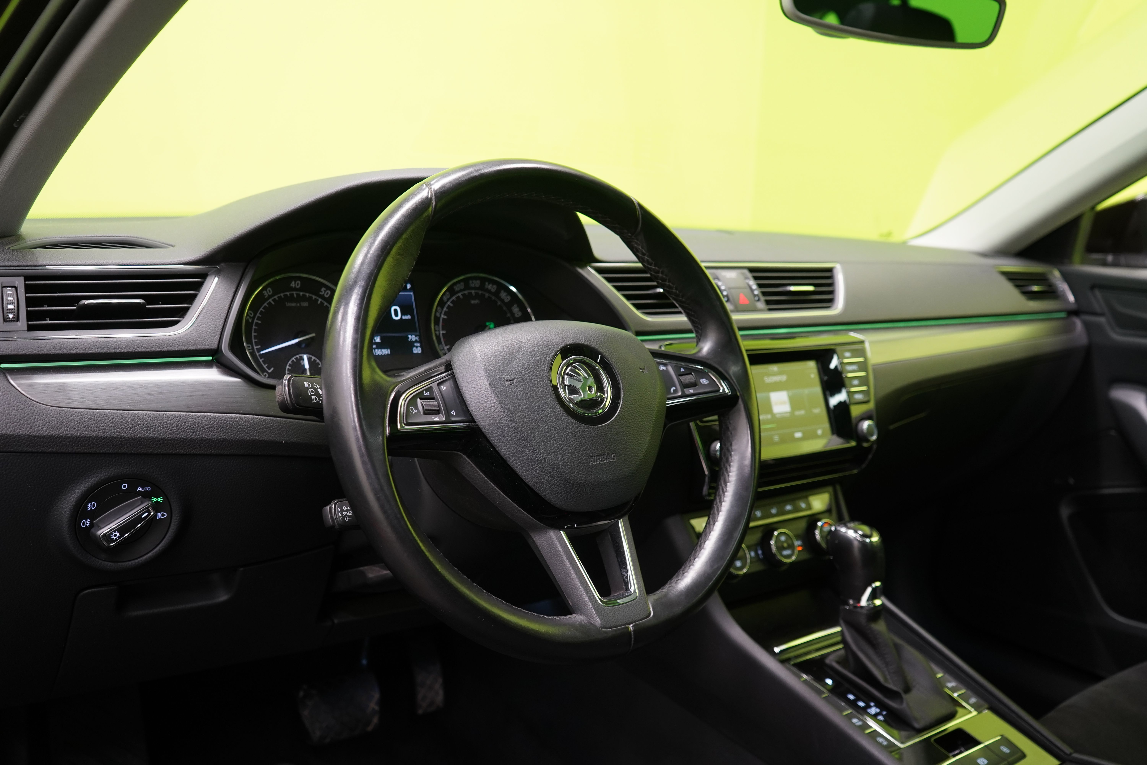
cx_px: 574
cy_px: 382
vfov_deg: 41.1
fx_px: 1019
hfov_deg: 58.7
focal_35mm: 32
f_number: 5
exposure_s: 1/20
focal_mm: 32
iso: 1250
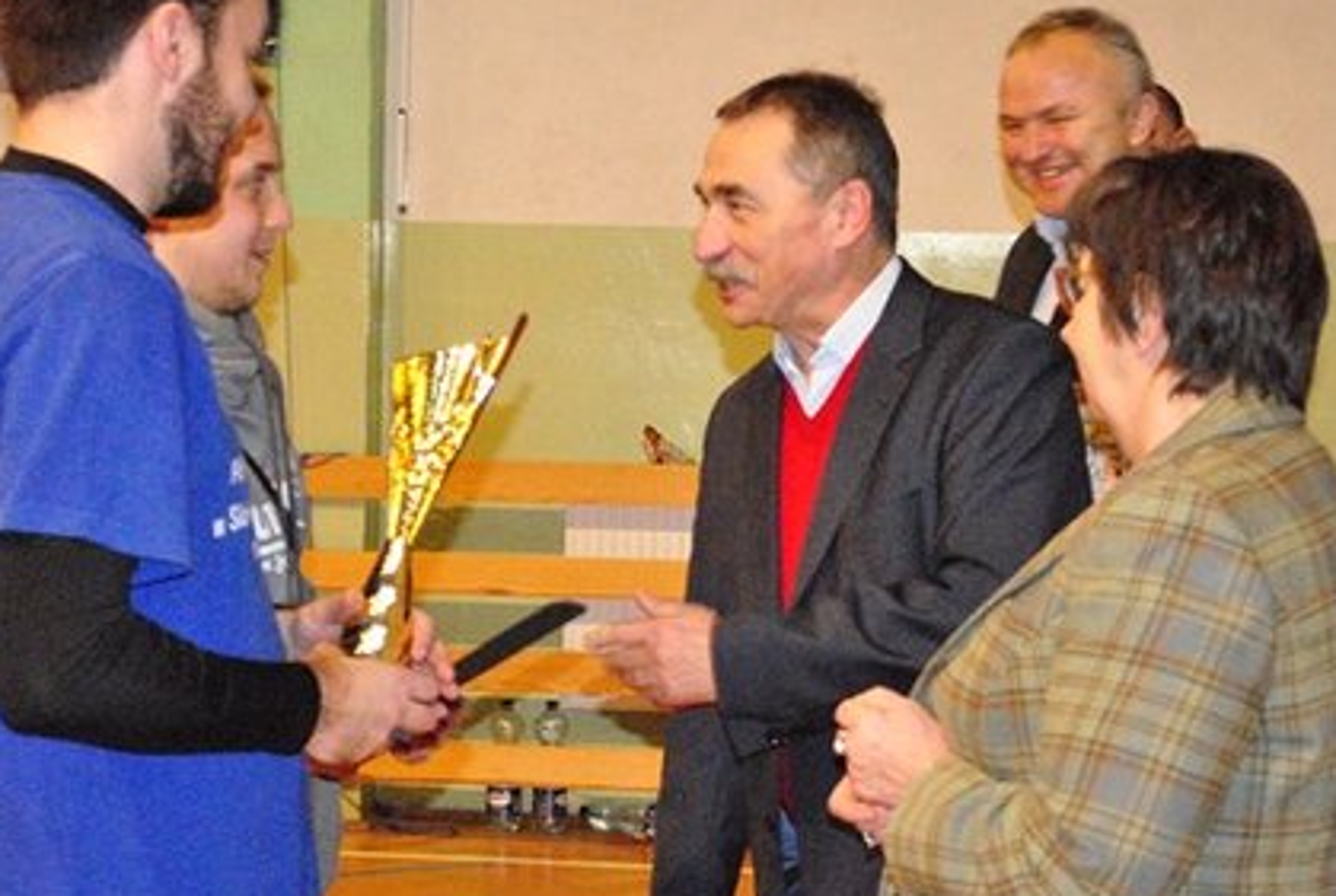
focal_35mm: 93
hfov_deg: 21.9
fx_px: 3457
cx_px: 622
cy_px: 505
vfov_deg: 14.8
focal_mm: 40
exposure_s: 1/60
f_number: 5.3
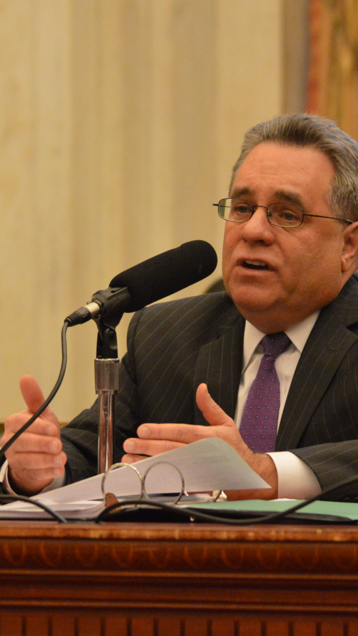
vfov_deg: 7.6
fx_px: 4793
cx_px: 133
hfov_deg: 4.3
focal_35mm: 284
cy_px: 318
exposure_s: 1/25
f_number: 4
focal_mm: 120
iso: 3200
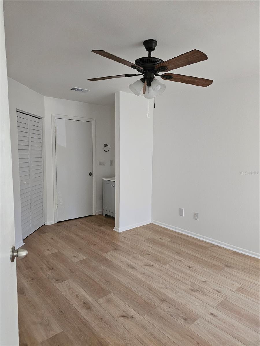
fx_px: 230
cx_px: 130
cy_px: 173
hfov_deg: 58.9
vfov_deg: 73.9
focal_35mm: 23
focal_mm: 6.3
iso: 640
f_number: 1.7
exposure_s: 1/60
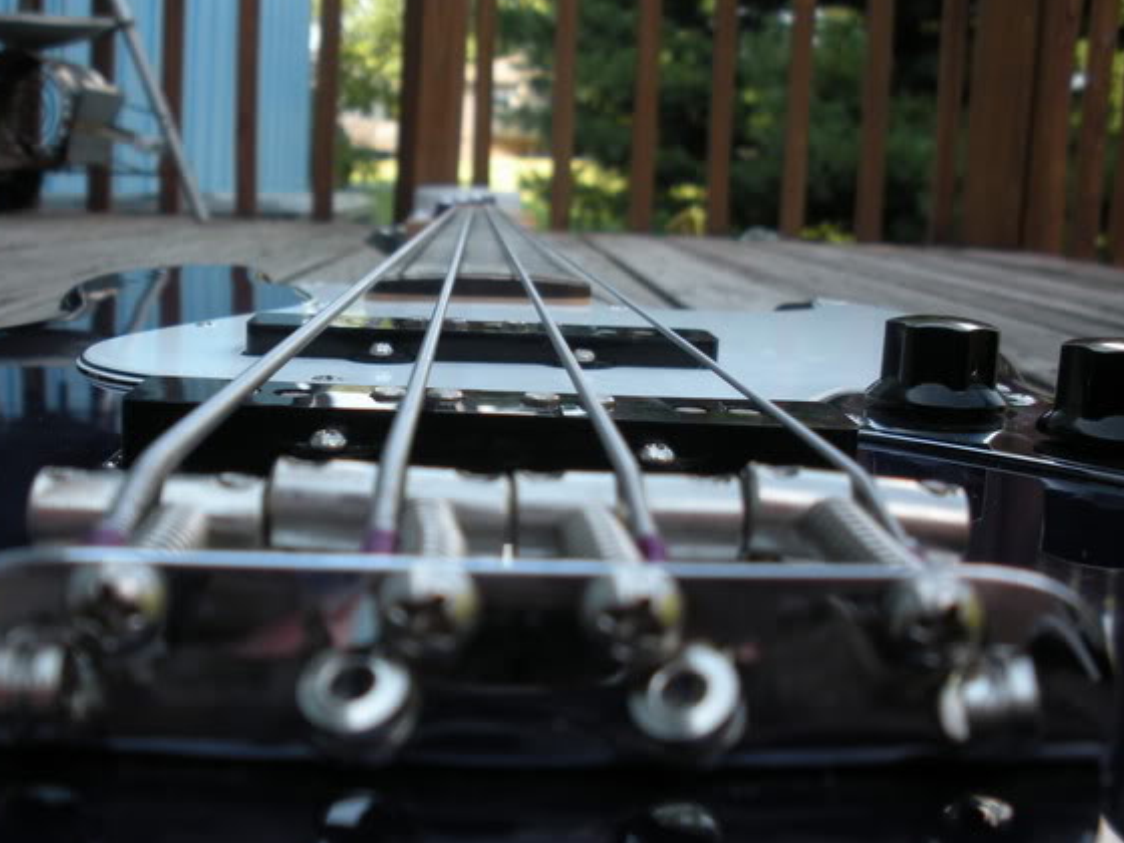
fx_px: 1299
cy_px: 401
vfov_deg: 36.0
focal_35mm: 40
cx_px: 488
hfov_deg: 46.7
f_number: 3.5
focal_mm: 6.3
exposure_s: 1/76.1
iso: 64
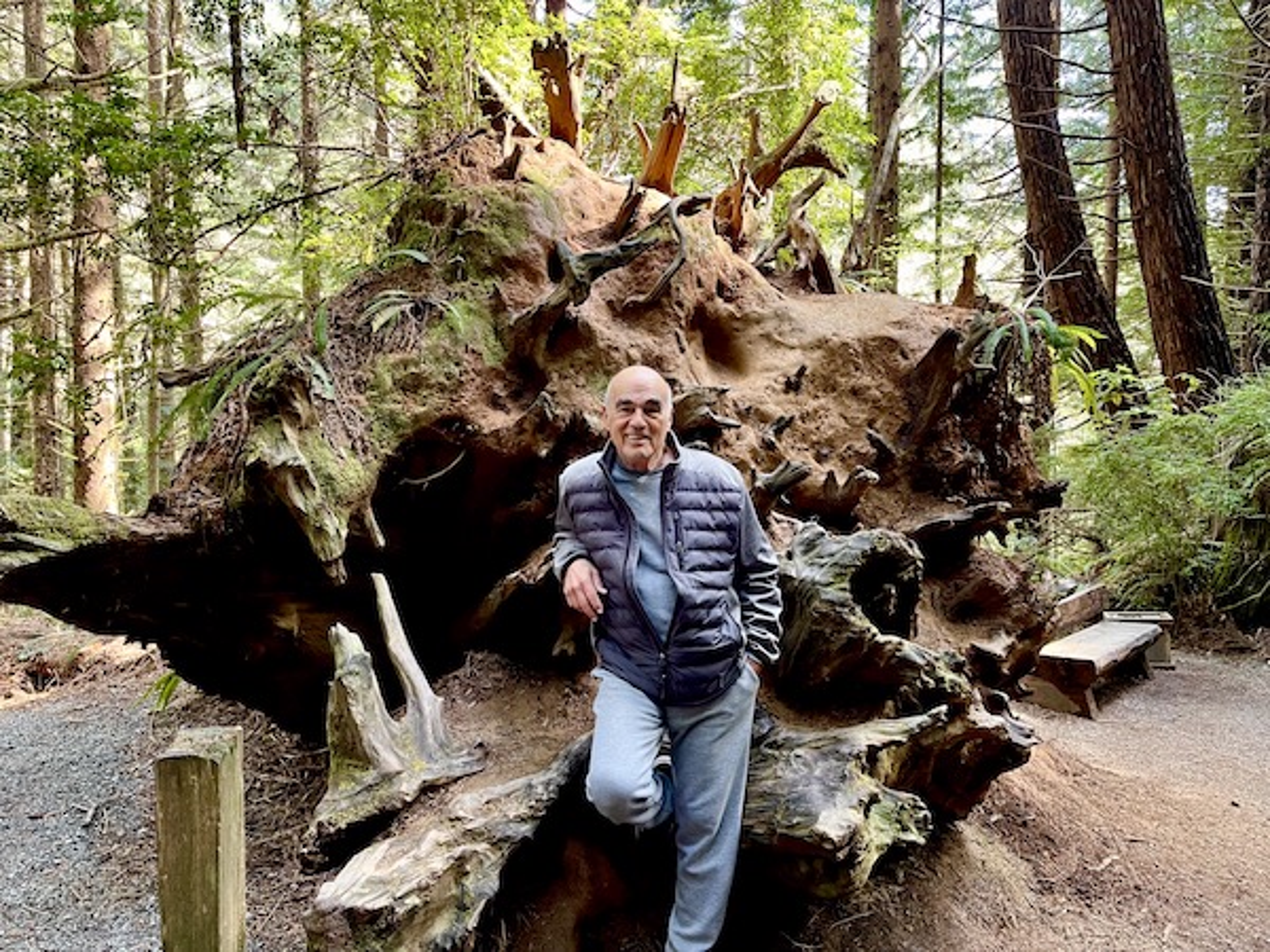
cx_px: 635
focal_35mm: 26
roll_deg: +0.5
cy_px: 476
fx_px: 954
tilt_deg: -6.2
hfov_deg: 67.3
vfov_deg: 53.1
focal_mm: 5.1
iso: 400
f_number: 1.6
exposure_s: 1/60
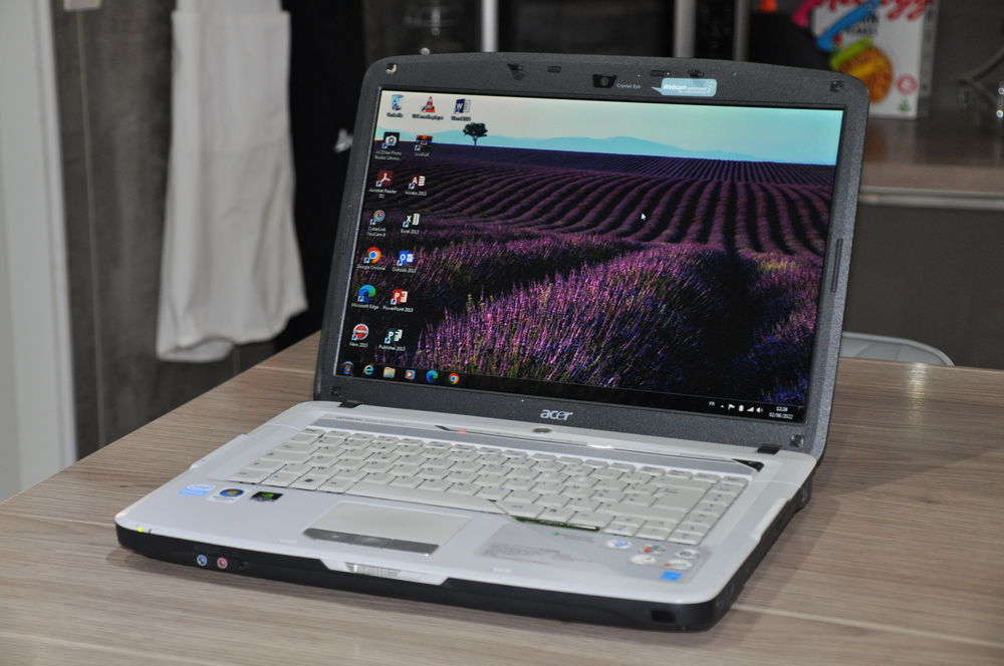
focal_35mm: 75
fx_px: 2089
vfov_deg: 18.1
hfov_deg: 27.0
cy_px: 333
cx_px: 502
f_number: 5
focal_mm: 50
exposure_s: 1/60
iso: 800
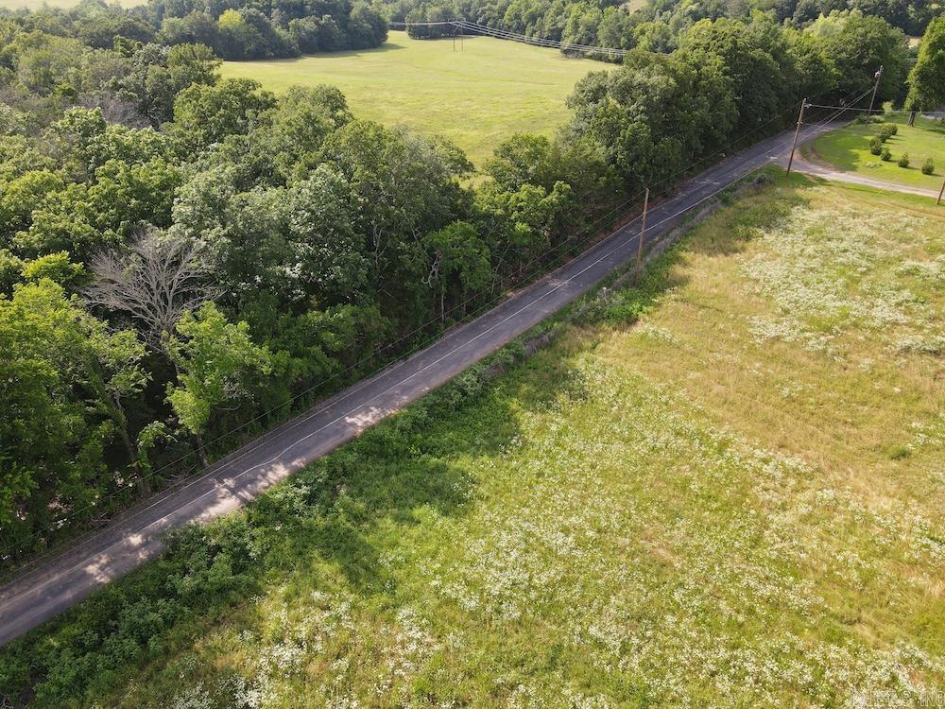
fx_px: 655
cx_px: 472
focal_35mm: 24
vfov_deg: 56.8
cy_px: 354
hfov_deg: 71.6
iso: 110
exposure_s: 1/15
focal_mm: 4.5
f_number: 2.8
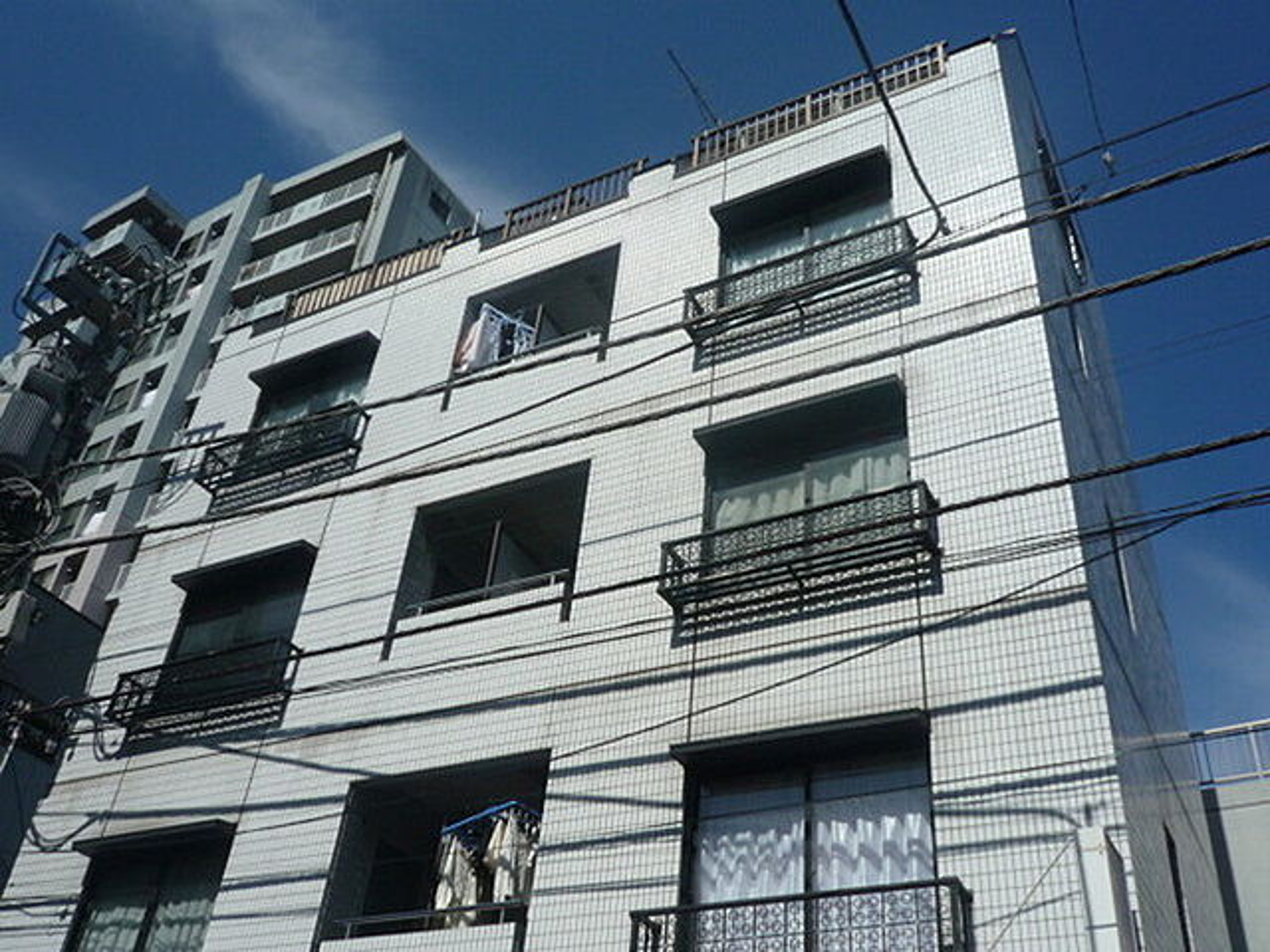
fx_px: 1211
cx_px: 635
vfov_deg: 42.9
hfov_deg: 55.4
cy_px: 476
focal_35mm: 33
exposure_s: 1/800
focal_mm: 4.4
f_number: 6.3
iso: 100
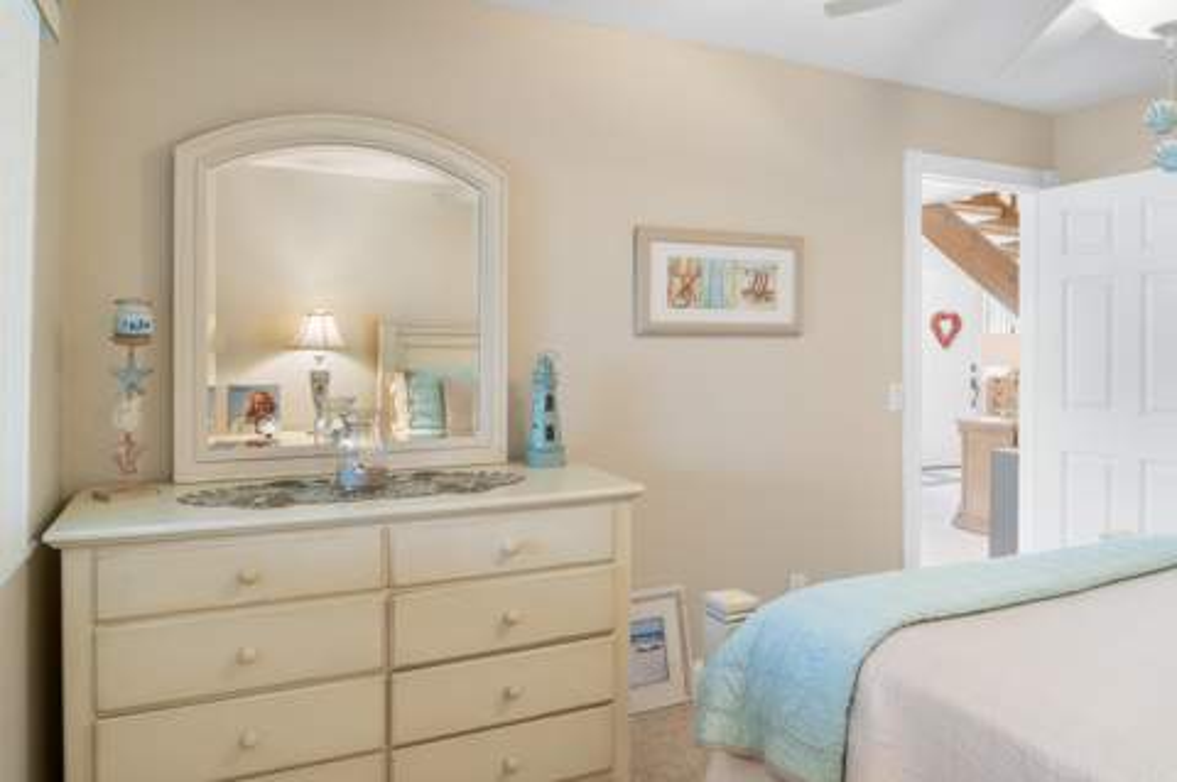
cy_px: 391
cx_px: 588
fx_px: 784
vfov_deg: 53.0
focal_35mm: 24
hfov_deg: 73.8
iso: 320
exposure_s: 1/100
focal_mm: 16
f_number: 8
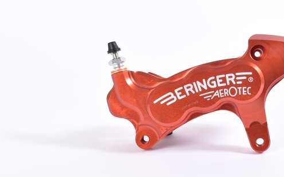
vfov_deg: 18.8
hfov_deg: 29.4
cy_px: 85
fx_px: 534
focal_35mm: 69
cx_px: 206
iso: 100
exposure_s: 1/125
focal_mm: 28
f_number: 10
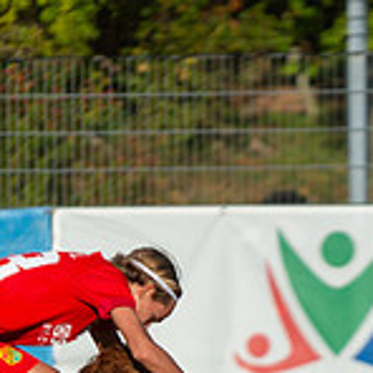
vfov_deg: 1.9
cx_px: 190
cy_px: 575
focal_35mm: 944
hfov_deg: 1.9
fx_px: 11508
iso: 100
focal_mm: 200
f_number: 3.2
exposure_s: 1/1600
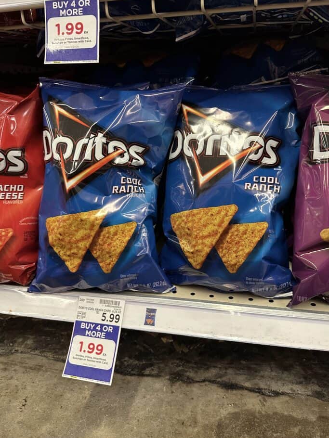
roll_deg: +1.1
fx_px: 342
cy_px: 198
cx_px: 170
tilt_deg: -20.9
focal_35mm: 27
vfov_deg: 65.2
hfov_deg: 51.4
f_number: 1.78
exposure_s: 1/60
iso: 320
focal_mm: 6.86
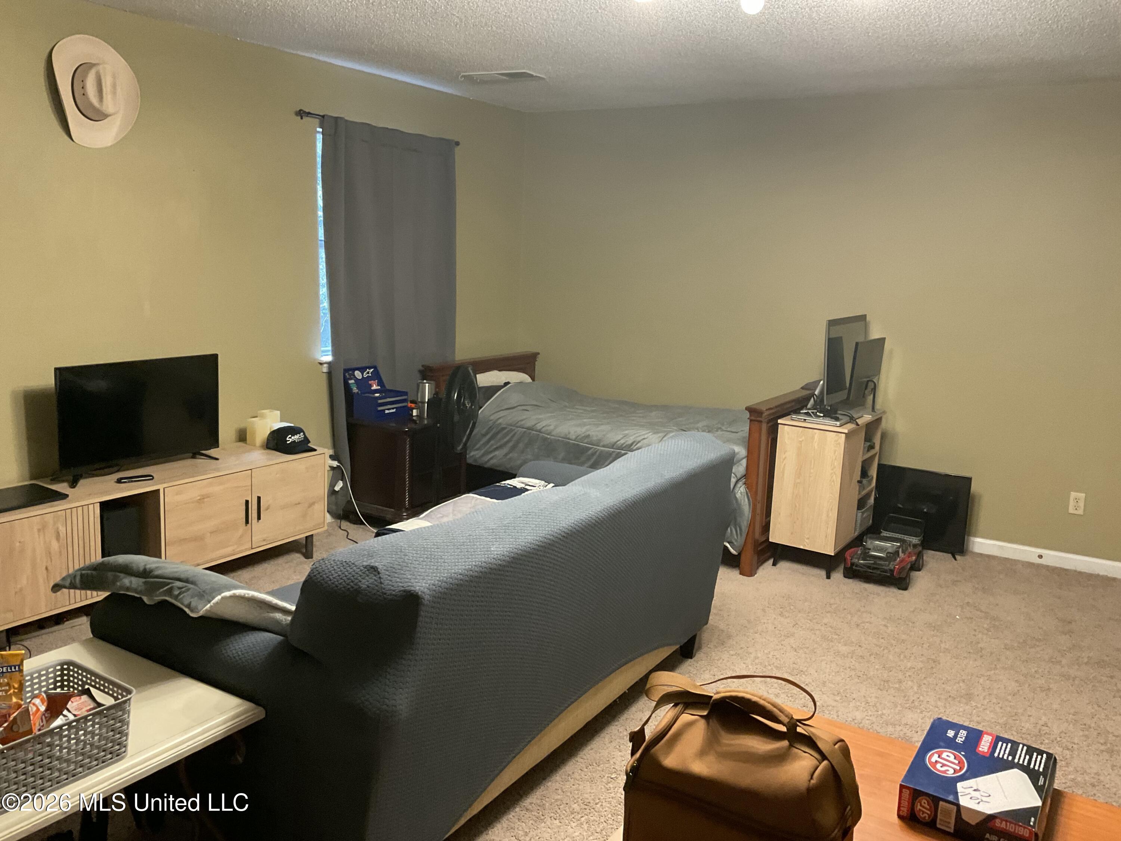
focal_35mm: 29
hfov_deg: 61.7
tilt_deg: -11.3
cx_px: 560
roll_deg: -3.5
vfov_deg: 48.2
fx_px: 939
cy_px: 420
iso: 160
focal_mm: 3
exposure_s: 1/60
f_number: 1.8
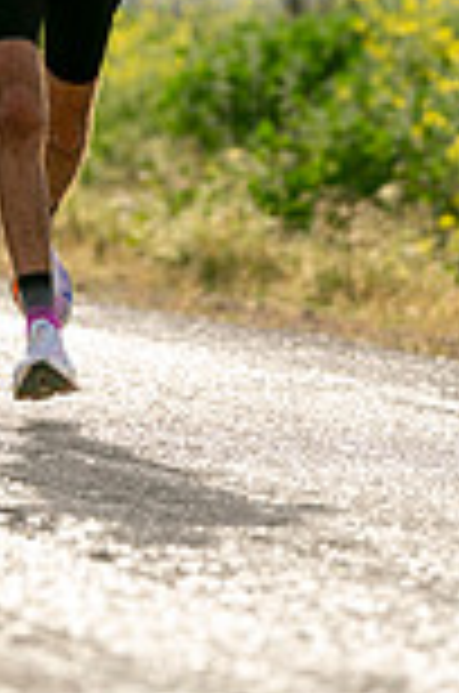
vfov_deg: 3.5
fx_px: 11257
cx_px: 22
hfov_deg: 2.3
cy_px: -171
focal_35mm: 586
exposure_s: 1/1600
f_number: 4.5
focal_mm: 200
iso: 800
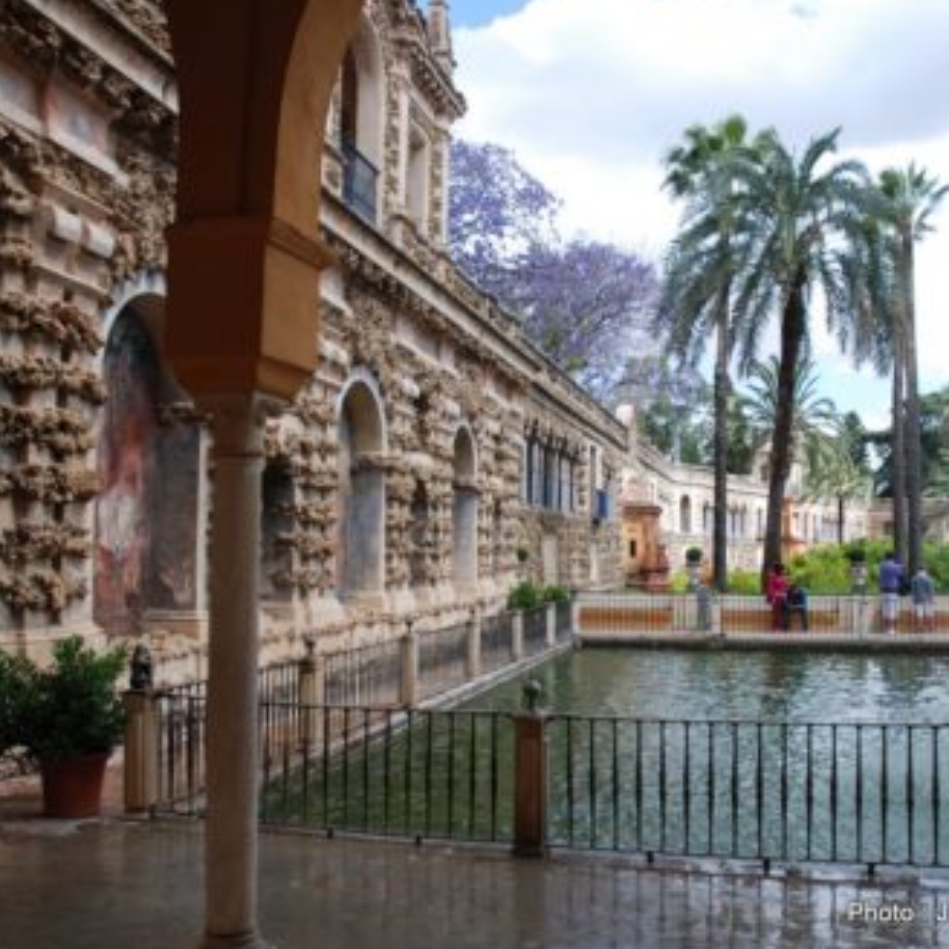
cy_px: 470
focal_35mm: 35
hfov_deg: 46.9
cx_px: 573
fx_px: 1086
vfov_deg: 47.2
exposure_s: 1/160
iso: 100
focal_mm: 18
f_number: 6.3
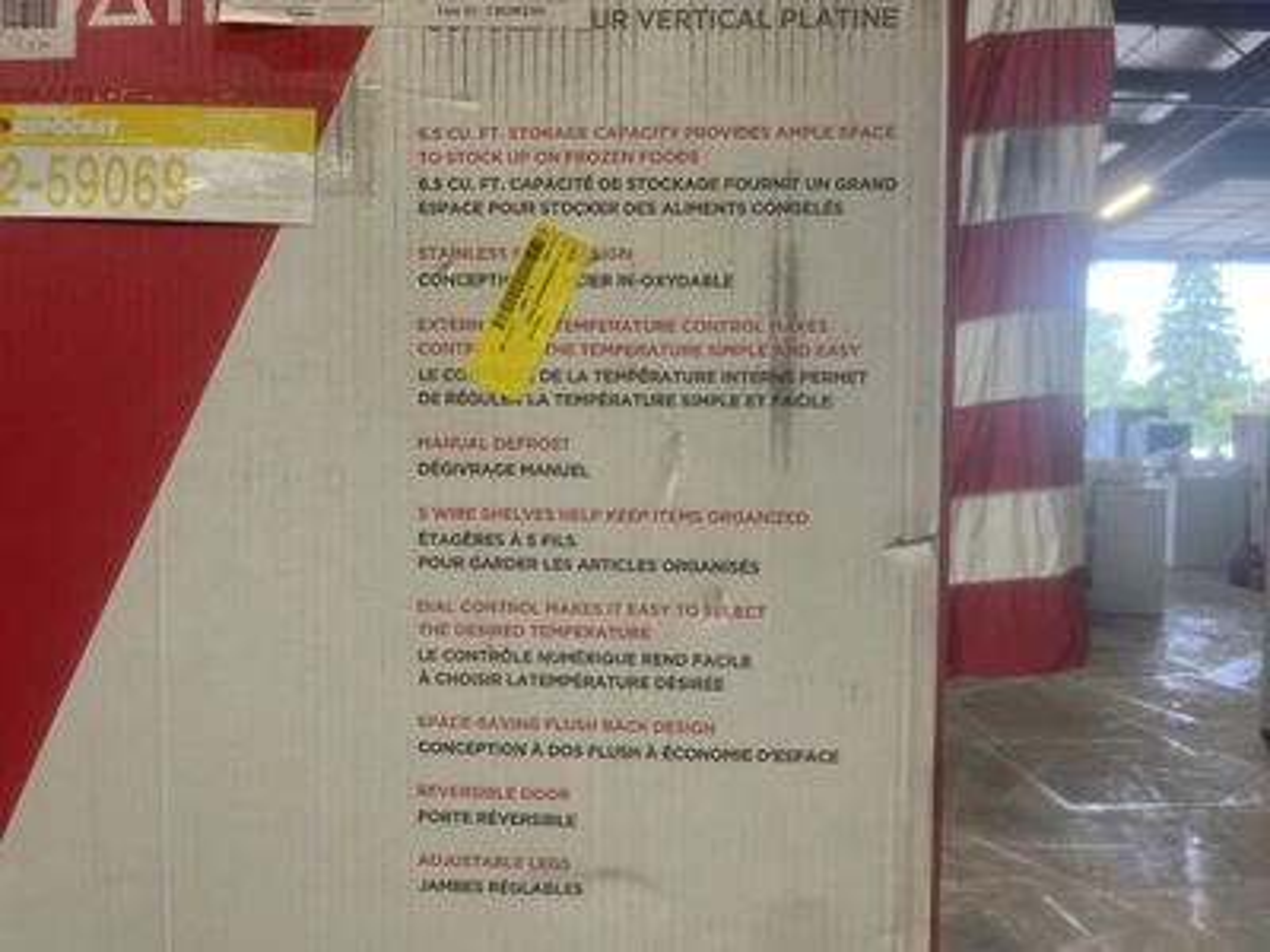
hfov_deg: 67.3
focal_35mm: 26
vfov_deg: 53.1
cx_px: 635
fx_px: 954
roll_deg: -0.7
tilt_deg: -3.5
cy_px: 476
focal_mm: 5.1
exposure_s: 1/120
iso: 100
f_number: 1.6
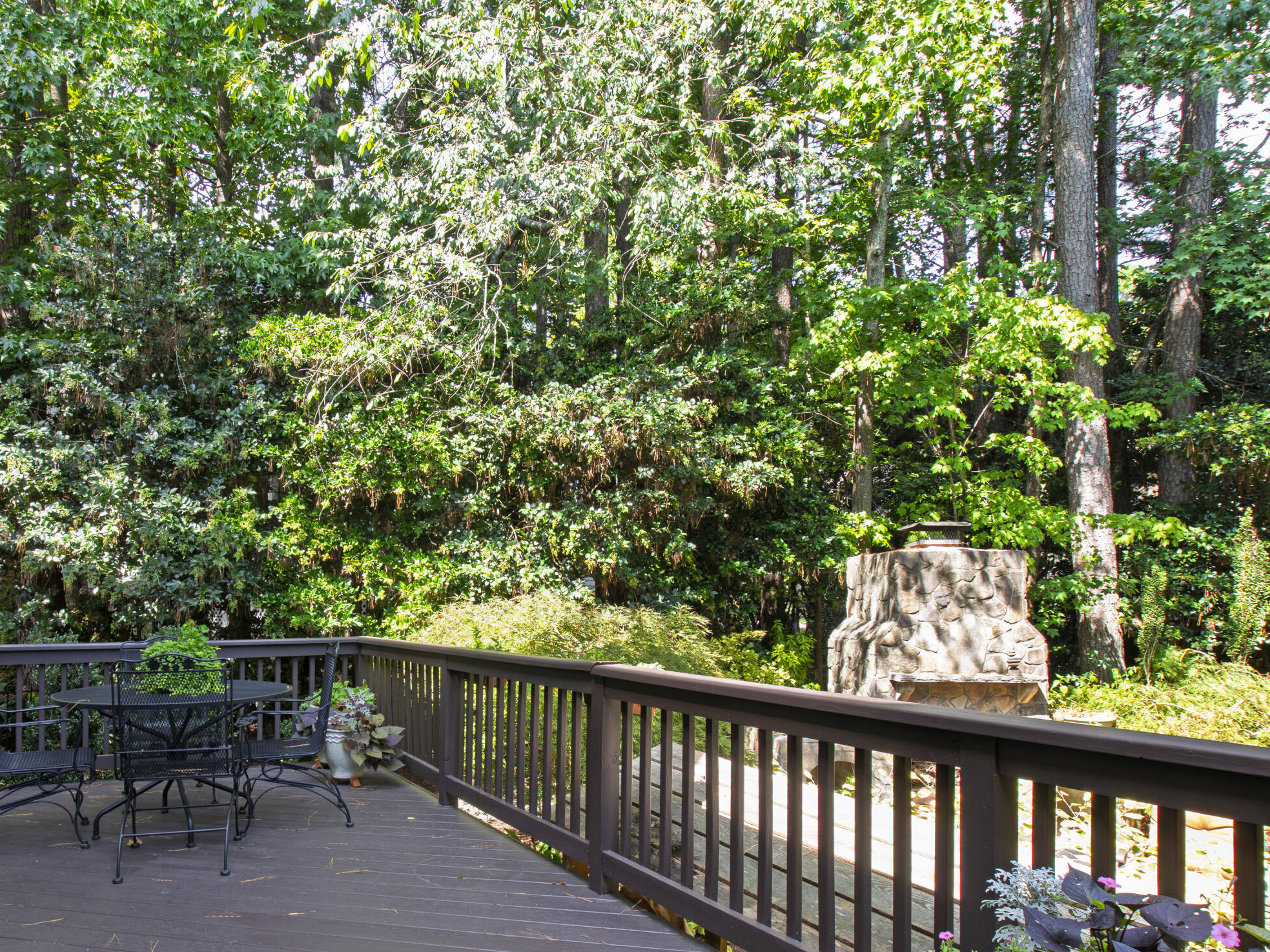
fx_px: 807
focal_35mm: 22
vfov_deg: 60.6
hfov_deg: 75.3
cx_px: 490
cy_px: 572
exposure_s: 1/15
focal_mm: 10
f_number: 8
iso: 100
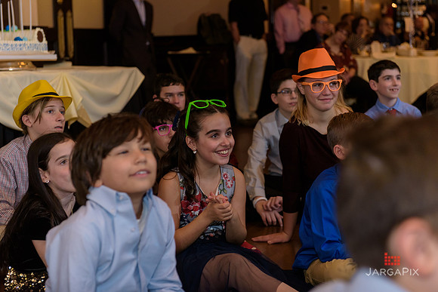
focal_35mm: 70
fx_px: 852
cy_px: 146
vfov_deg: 19.5
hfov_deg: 28.8
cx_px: 219
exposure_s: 1/125
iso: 1600
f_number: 3.2
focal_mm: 70
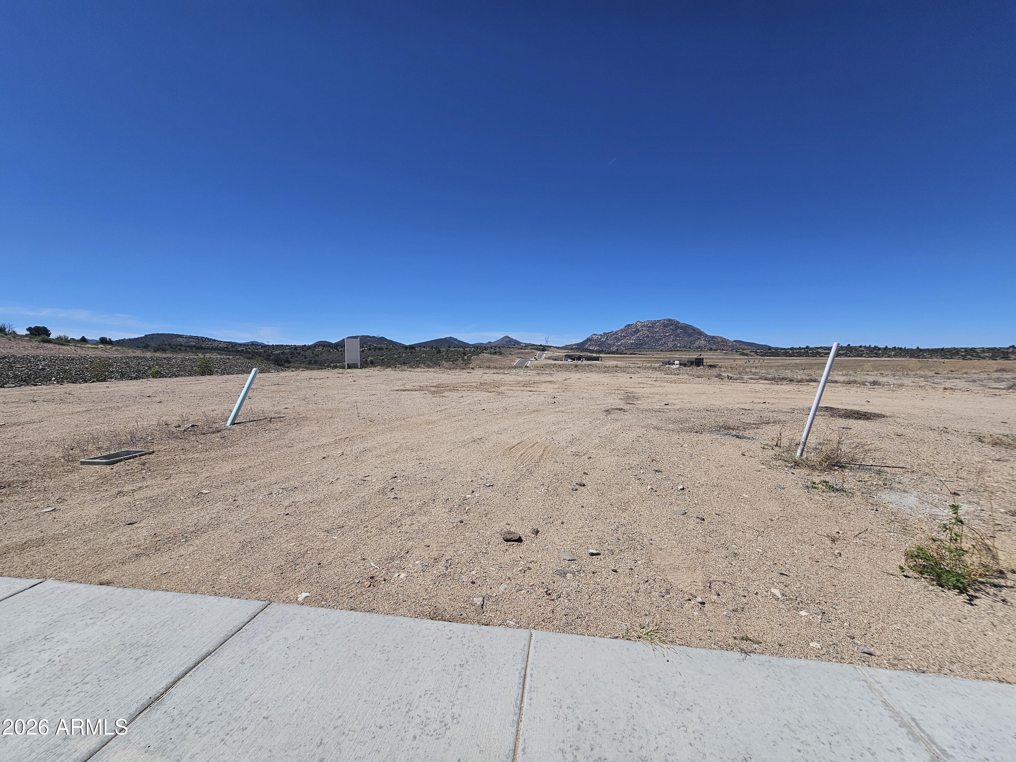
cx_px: 508
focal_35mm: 13
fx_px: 382
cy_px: 381
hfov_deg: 106.2
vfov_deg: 89.9
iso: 50
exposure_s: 1/5328
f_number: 2.2
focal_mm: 2.2
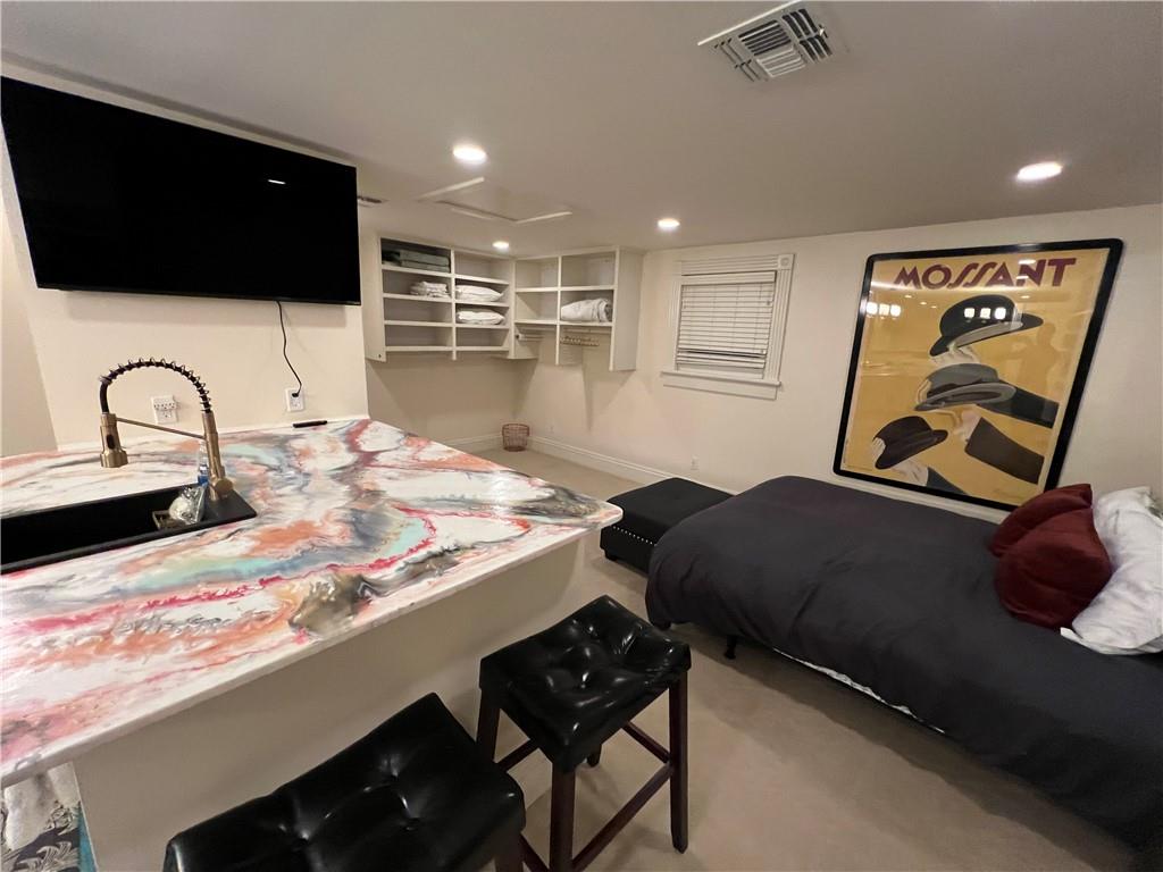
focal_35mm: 13
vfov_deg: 89.9
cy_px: 436
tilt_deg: -13.8
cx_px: 582
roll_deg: -2.5
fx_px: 437
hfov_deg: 106.2
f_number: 1.8
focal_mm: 1.57
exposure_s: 1/60
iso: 500
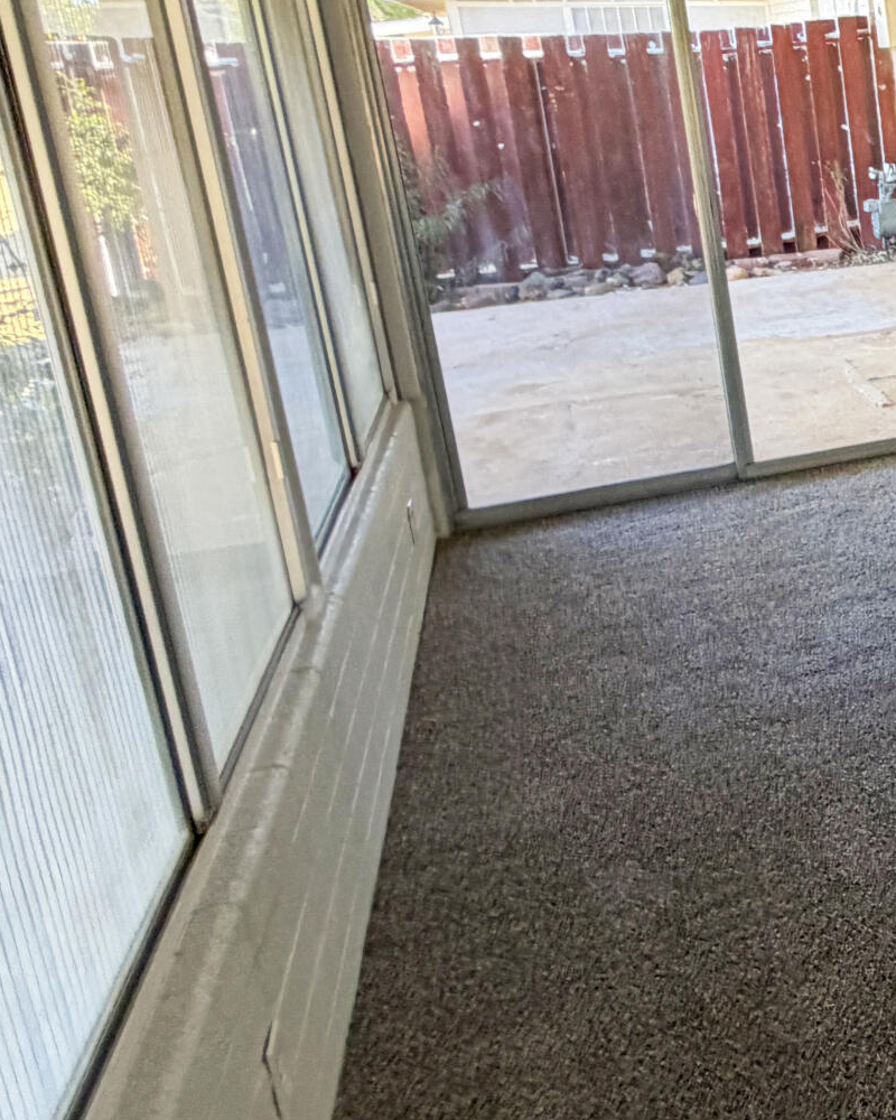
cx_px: 1450
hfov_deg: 24.7
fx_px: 1359
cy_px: 335
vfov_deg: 43.9
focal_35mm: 41
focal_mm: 2.22
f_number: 2.2
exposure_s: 1/121
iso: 250
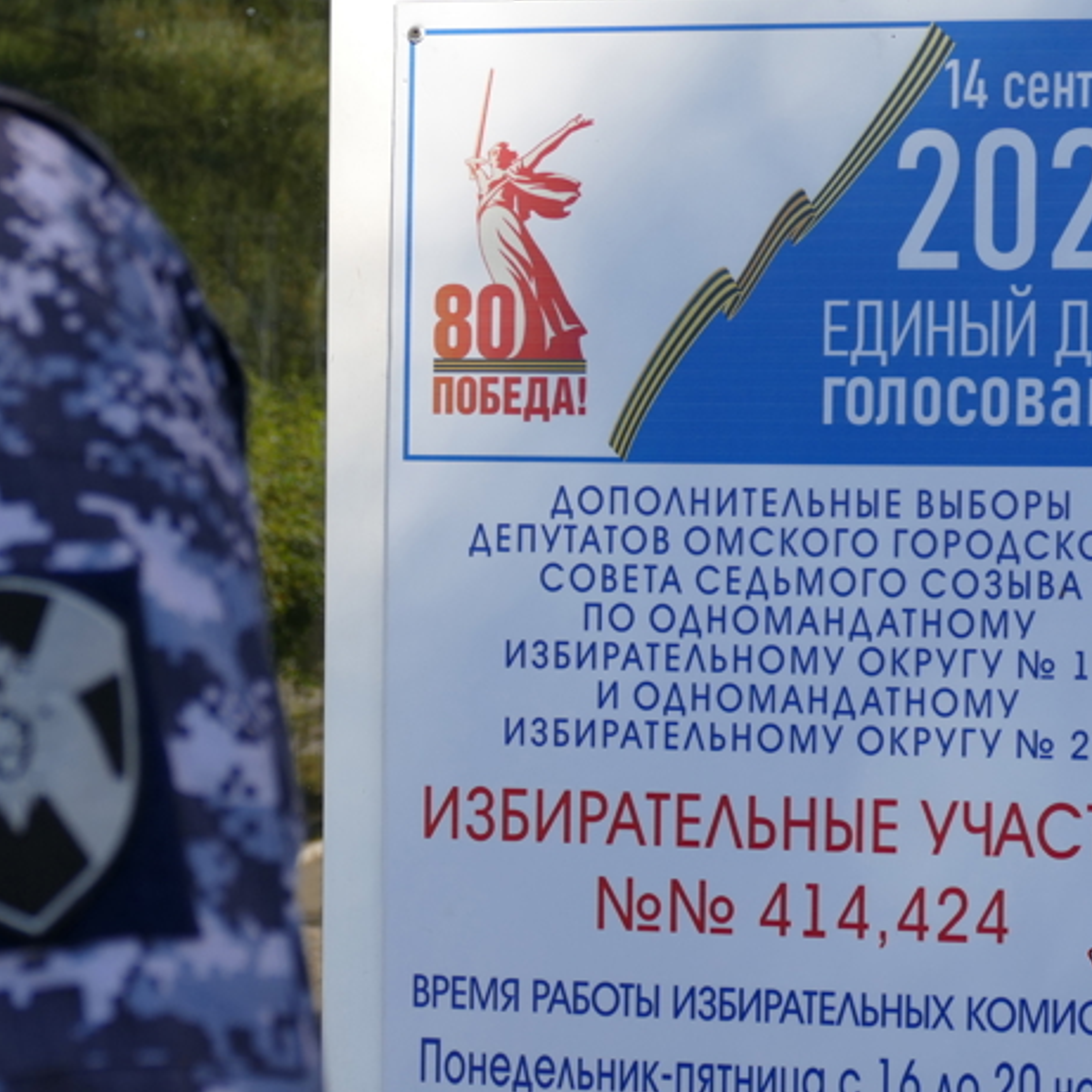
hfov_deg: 16.6
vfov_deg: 16.6
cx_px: 441
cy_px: 564
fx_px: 3747
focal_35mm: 105
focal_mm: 27.88
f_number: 3.7
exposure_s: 1/320
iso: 125
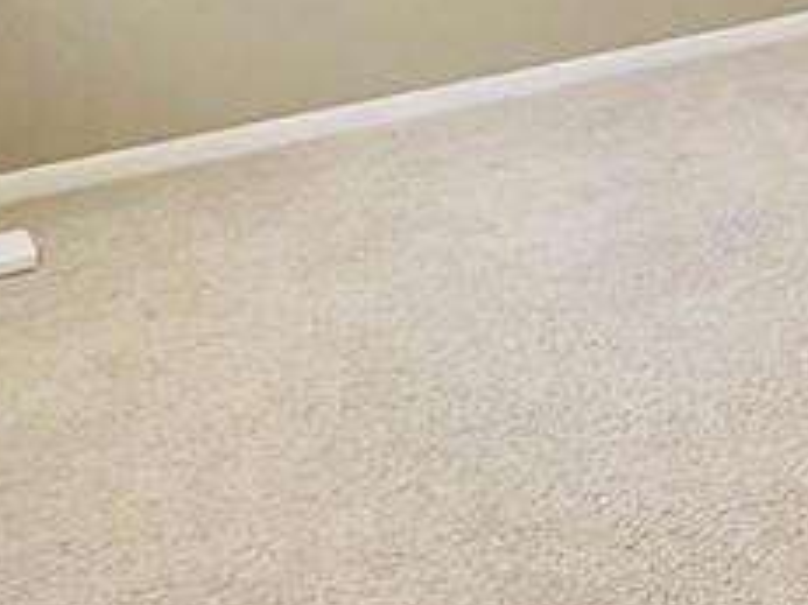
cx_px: 1063
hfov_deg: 26.3
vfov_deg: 19.3
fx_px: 1446
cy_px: -406
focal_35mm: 62
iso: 400
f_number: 2.2
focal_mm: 2.22
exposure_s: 1/93
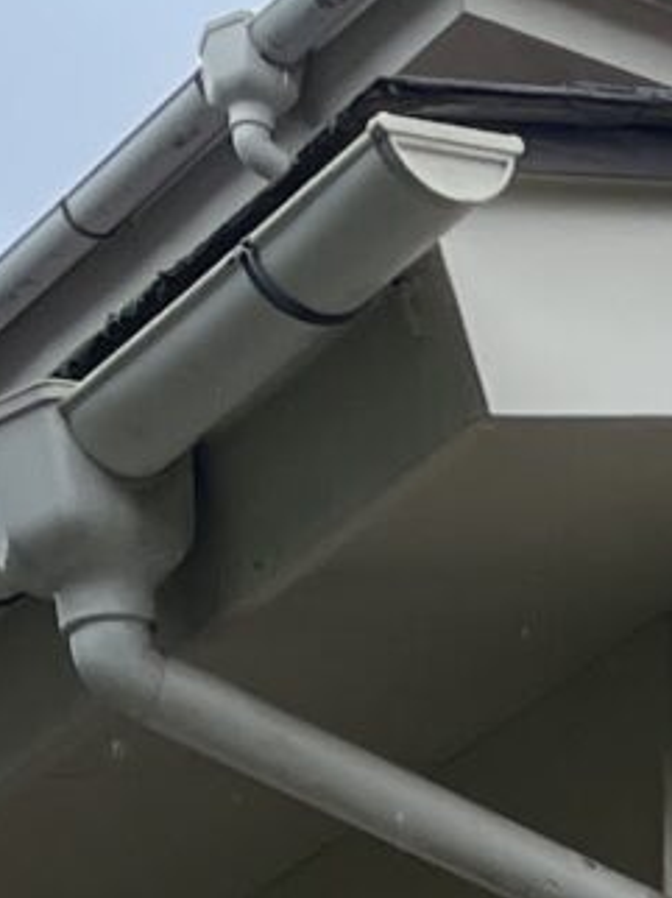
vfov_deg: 8.7
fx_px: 5365
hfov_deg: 6.7
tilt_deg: +8.4
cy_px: 2195
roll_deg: +2.4
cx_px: 1681
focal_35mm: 207
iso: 32
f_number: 1.6
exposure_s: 1/1261
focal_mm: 4.2
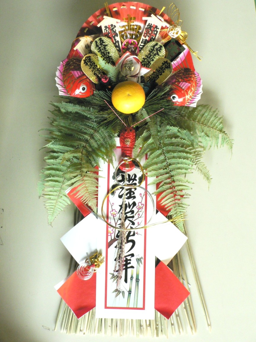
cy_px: 171
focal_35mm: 36
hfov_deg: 39.7
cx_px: 128
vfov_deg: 51.4
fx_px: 355
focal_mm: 6
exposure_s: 1/80
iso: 400
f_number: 4
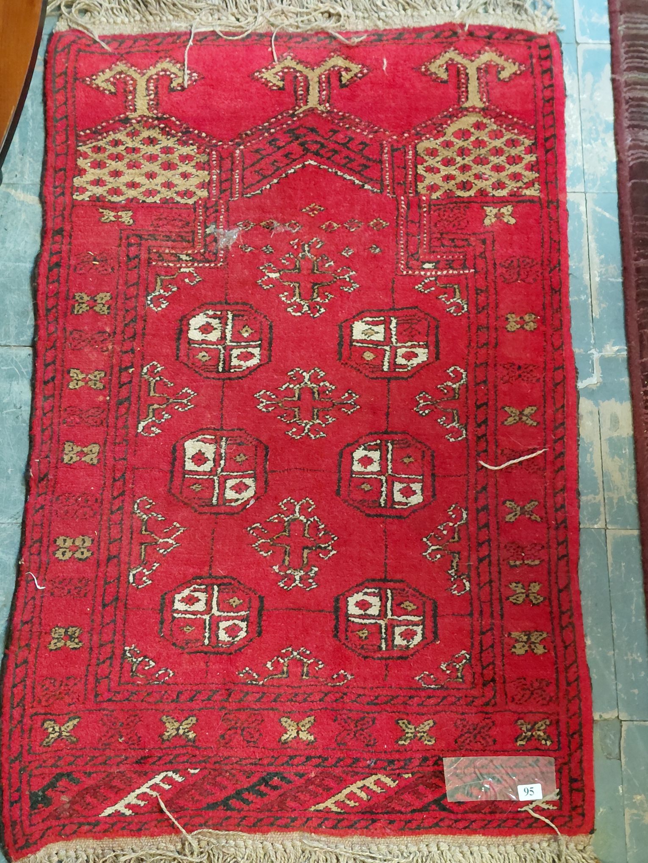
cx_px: 324
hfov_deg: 54.9
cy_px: 432
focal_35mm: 25
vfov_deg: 69.4
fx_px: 624
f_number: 1.8
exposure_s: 1/25.1
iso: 1000
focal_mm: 4.69
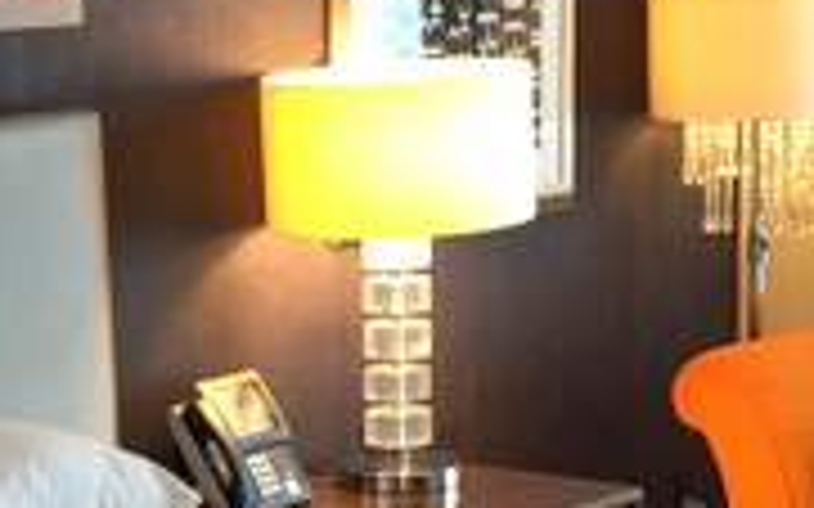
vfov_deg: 10.9
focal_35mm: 119
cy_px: 537
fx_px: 2639
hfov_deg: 17.2
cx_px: 49
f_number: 2.2
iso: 80
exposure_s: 1/30
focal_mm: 4.15
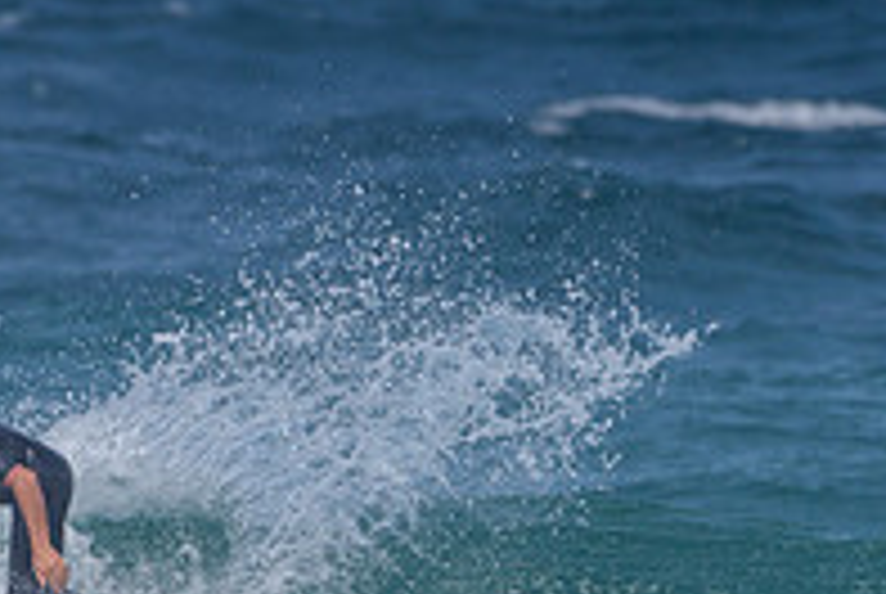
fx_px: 44489
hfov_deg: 1.1
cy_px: 581
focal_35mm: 1805
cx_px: 414
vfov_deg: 0.8
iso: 100
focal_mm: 500
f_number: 5.6
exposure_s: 1/2000
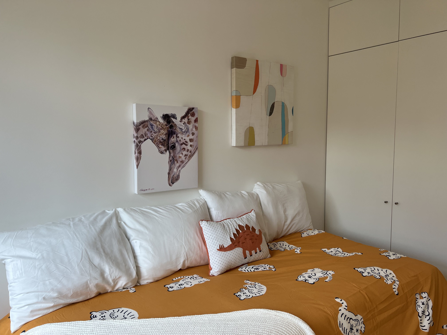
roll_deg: +0.1
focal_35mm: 26
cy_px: 168
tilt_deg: -5.9
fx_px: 336
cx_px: 224
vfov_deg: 53.1
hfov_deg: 67.3
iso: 50
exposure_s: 1/331
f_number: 1.5
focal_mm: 5.7
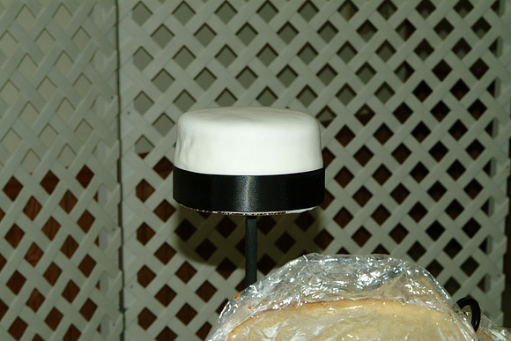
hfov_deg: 21.6
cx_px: 256
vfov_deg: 14.5
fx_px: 1342
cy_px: 170
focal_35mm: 94
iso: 400
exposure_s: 1/125
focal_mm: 63
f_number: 11
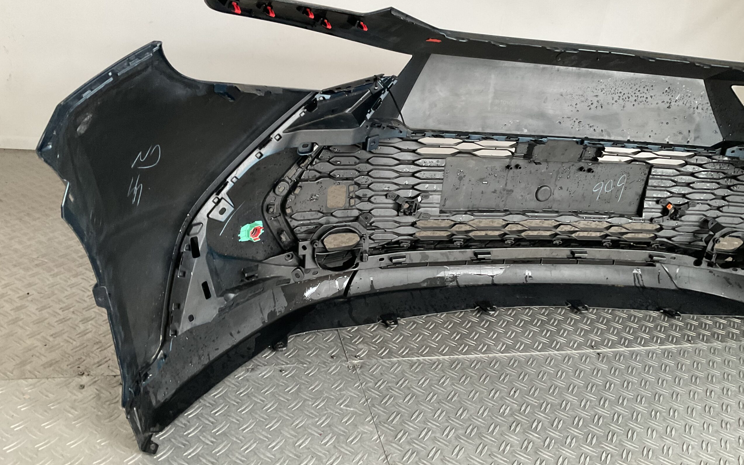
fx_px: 629
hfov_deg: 61.2
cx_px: 374
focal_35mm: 31
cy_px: 209
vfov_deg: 40.6
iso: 250
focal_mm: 3
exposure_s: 1/50
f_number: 1.8
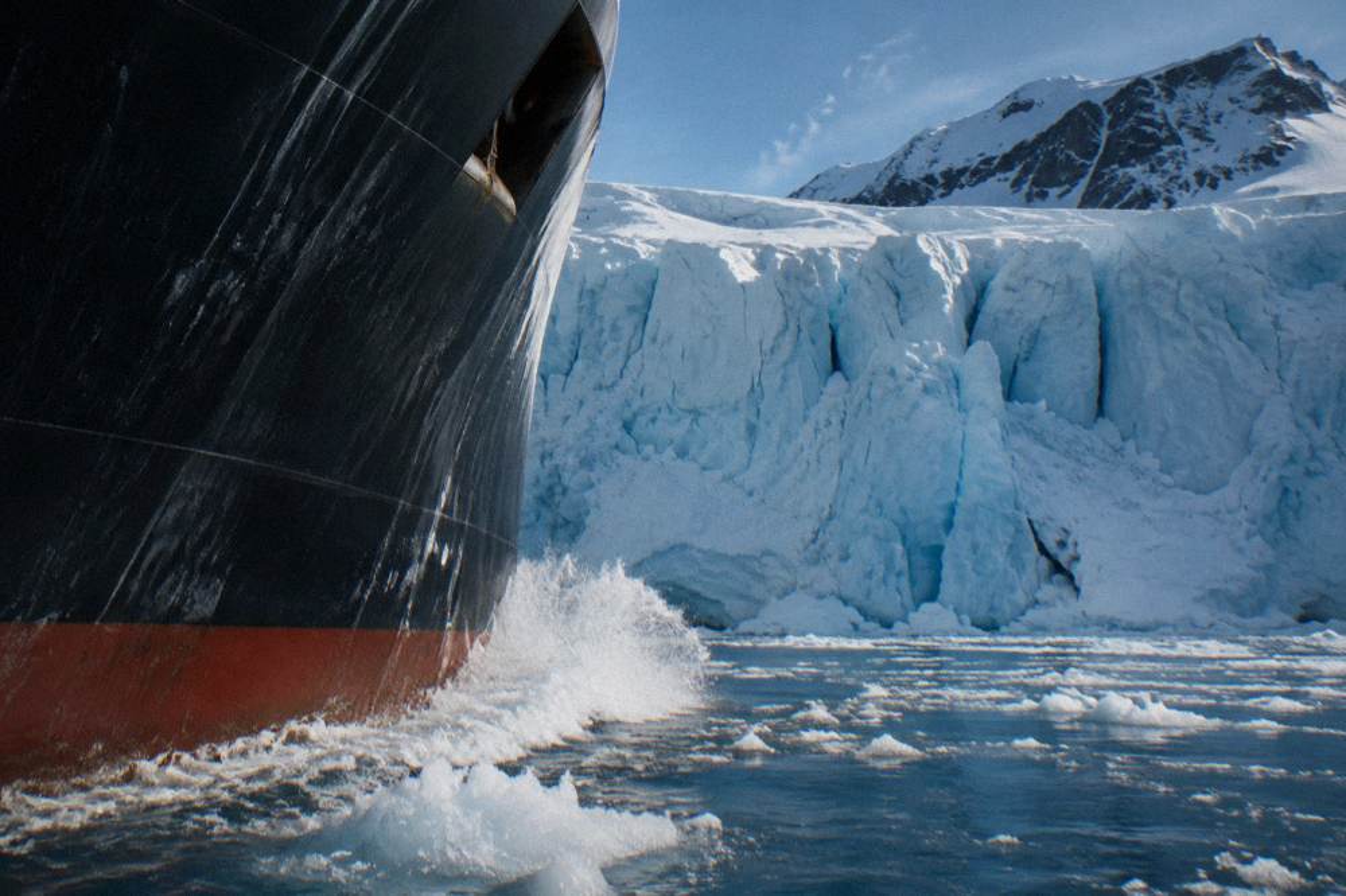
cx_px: 673
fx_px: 1308
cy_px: 448
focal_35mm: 35
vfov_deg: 37.8
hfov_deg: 54.5
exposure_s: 1/200
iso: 200
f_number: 8
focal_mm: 35
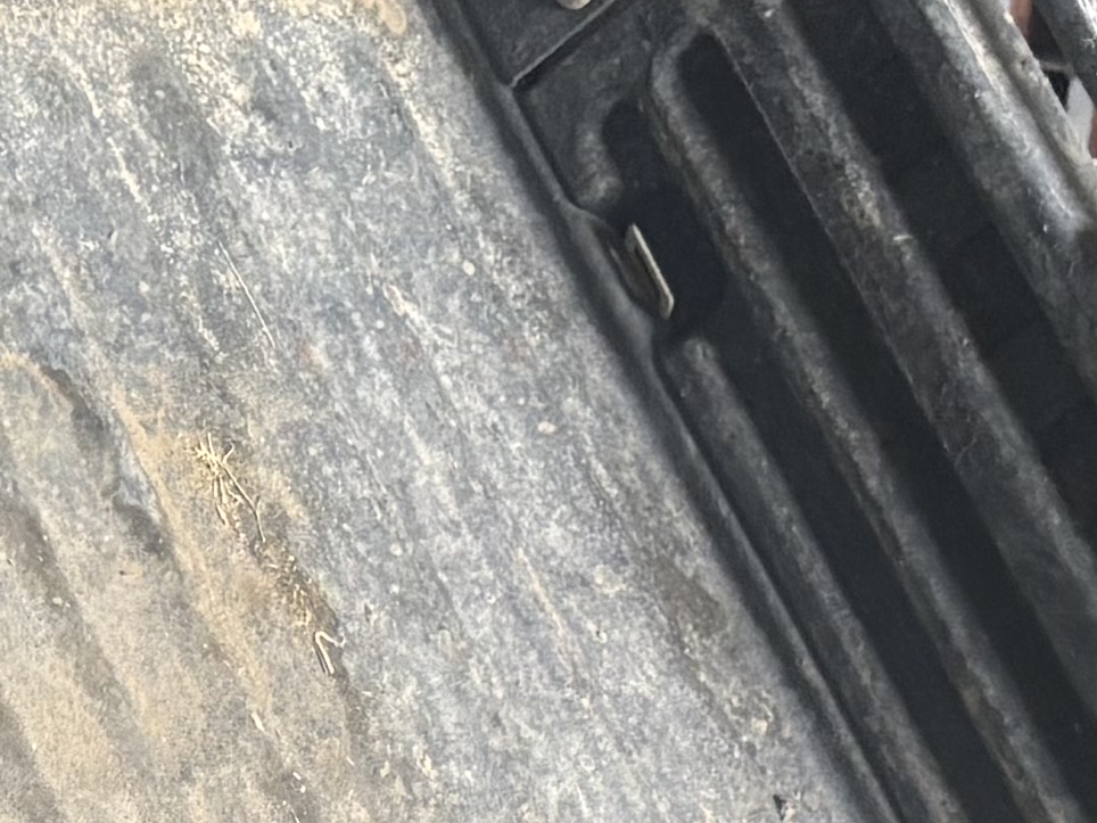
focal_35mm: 154
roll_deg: +0.6
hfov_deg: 11.7
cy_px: 1135
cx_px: -974
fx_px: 4880
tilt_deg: -17.4
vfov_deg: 9.4
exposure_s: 1/60
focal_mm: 5.96
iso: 200
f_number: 1.6
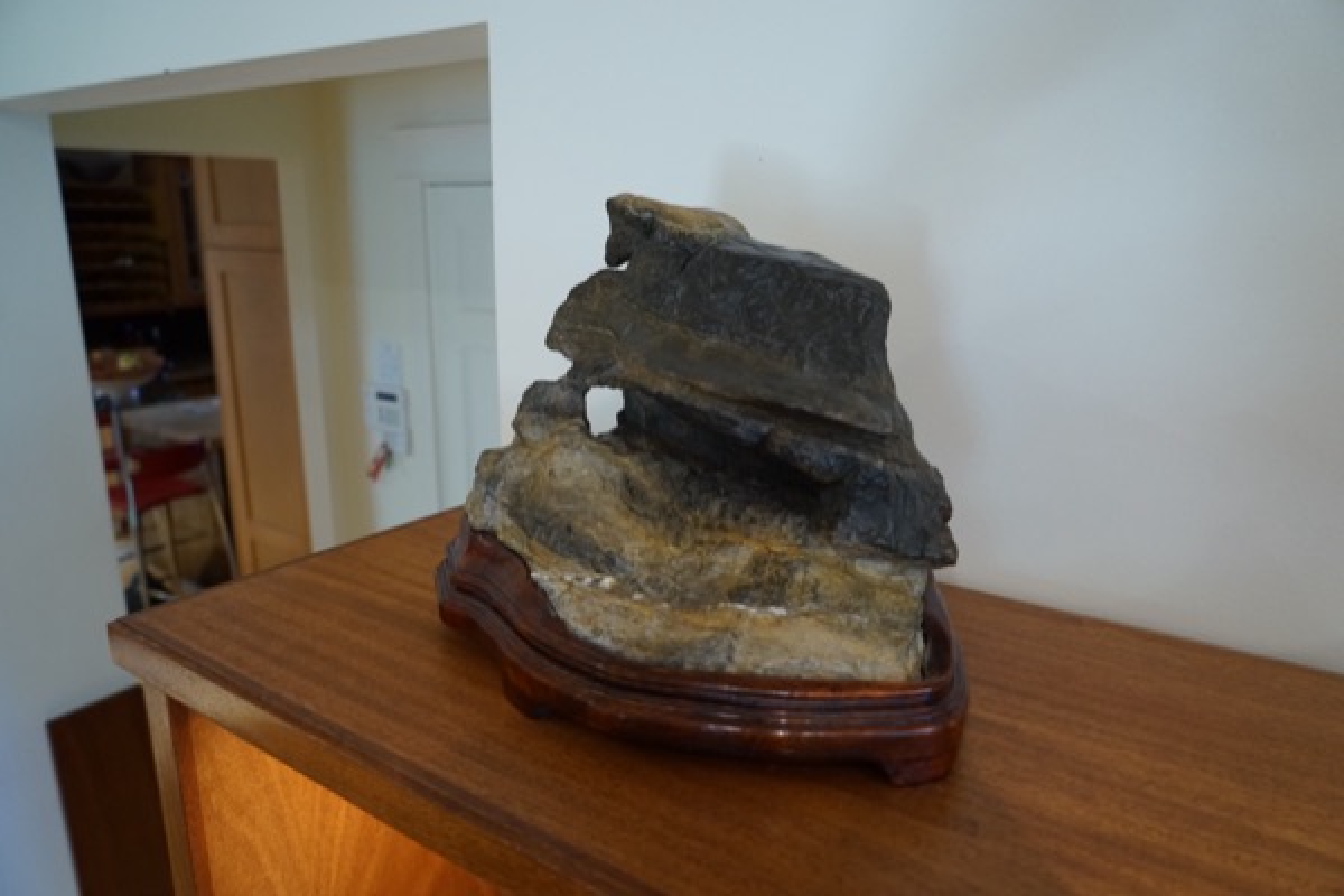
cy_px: 448
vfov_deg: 53.1
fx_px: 896
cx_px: 672
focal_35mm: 24
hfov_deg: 73.7
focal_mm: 24
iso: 2000
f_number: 4.5
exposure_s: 1/60
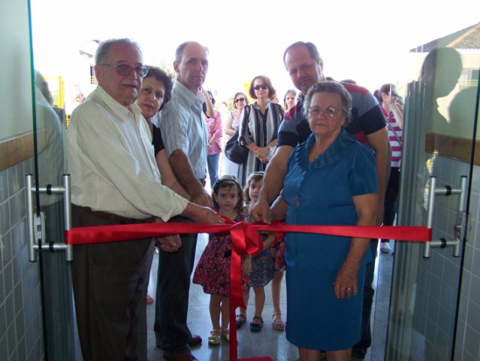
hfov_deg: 49.0
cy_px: 180
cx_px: 240
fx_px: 527
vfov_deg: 37.8
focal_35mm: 38
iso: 160
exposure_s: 1/60
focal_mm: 6.3
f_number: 2.8
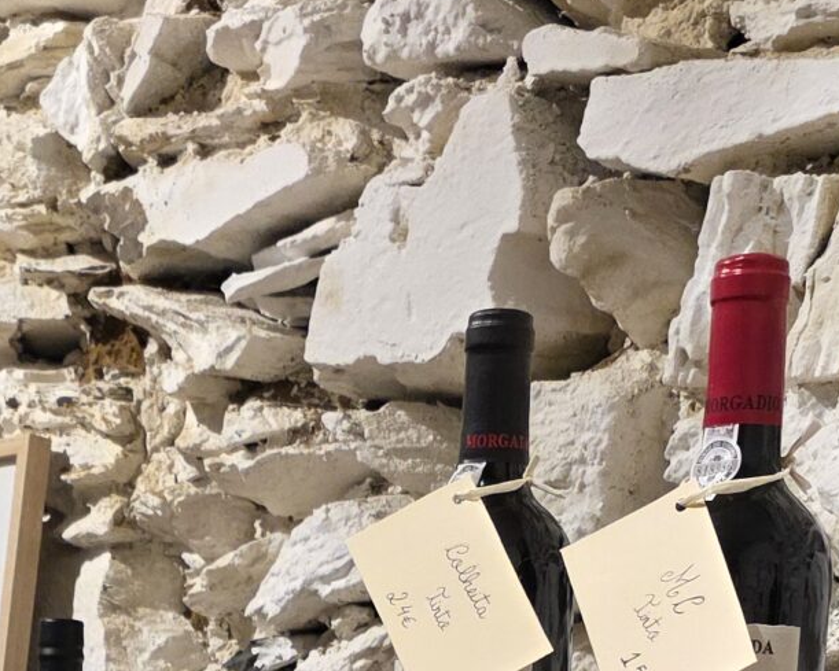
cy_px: 1088
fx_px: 2335
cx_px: 173
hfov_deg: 20.2
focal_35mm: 94
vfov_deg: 14.9
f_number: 1.7
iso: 320
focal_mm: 6.3
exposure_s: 1/100
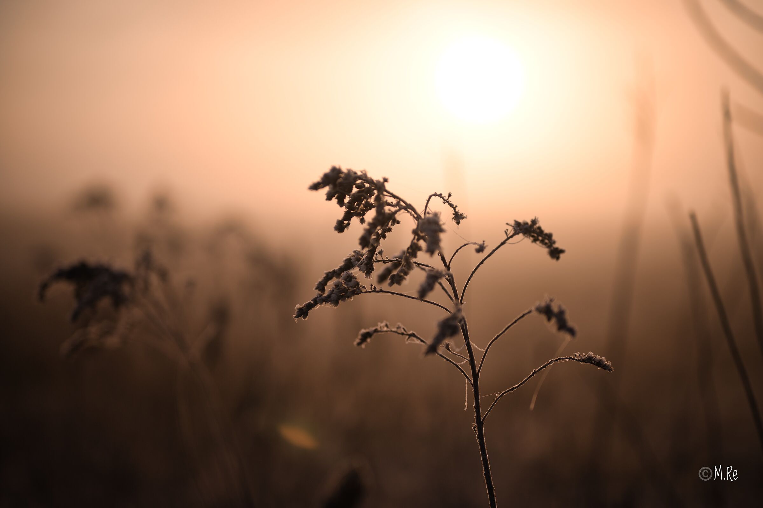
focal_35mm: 50
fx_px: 1059
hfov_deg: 39.6
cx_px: 382
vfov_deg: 27.0
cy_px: 254
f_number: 1.8
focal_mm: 50
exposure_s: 1/5000
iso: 100
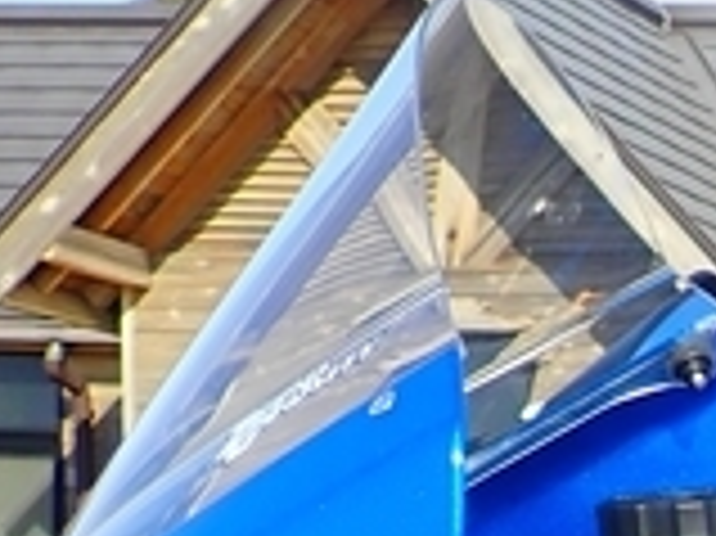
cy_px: 1081
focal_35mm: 126
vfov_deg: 10.7
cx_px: 1252
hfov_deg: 14.0
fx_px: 2604
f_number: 2.8
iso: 100
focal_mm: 4.5
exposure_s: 1/1000
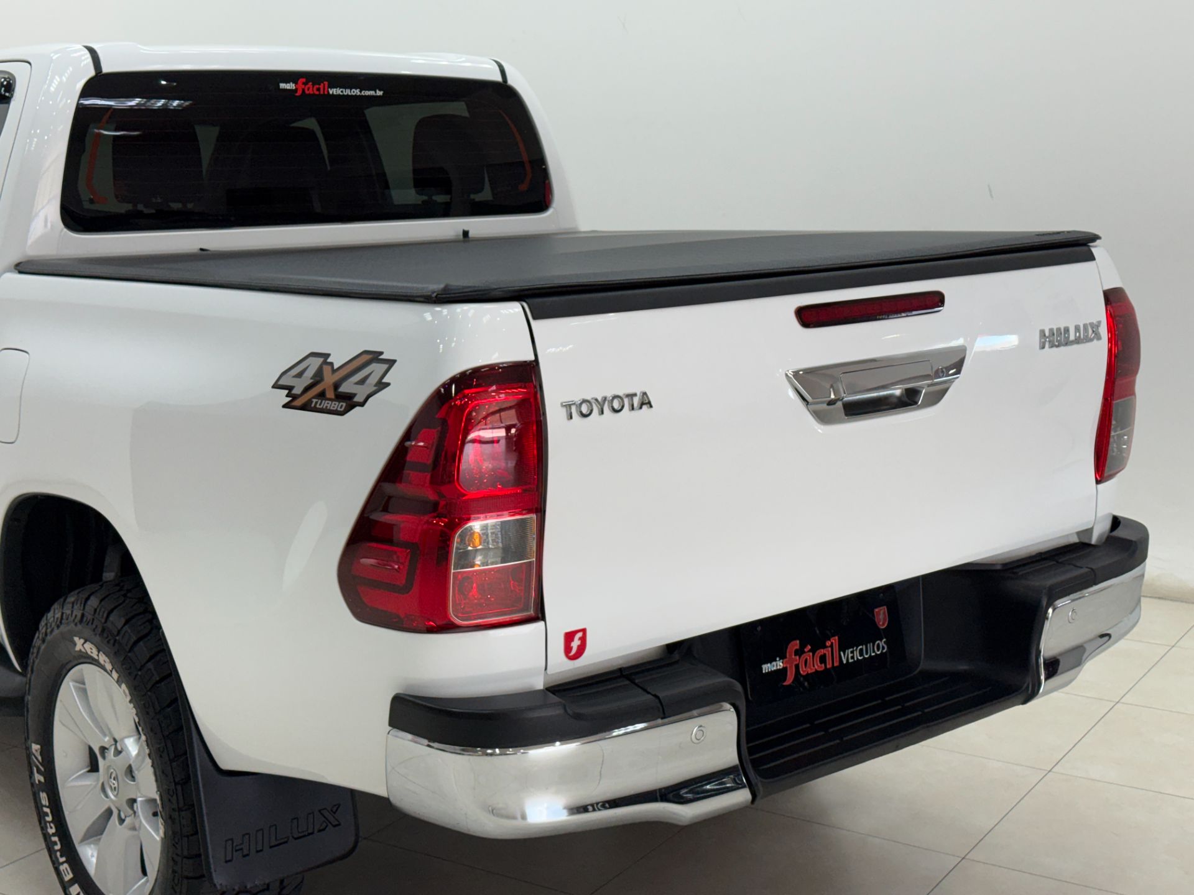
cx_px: 597
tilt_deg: -10.3
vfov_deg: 30.3
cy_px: 448
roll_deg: +0.9
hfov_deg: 39.7
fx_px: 1656
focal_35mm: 48
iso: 100
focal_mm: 6.76
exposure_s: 1/204
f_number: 1.78
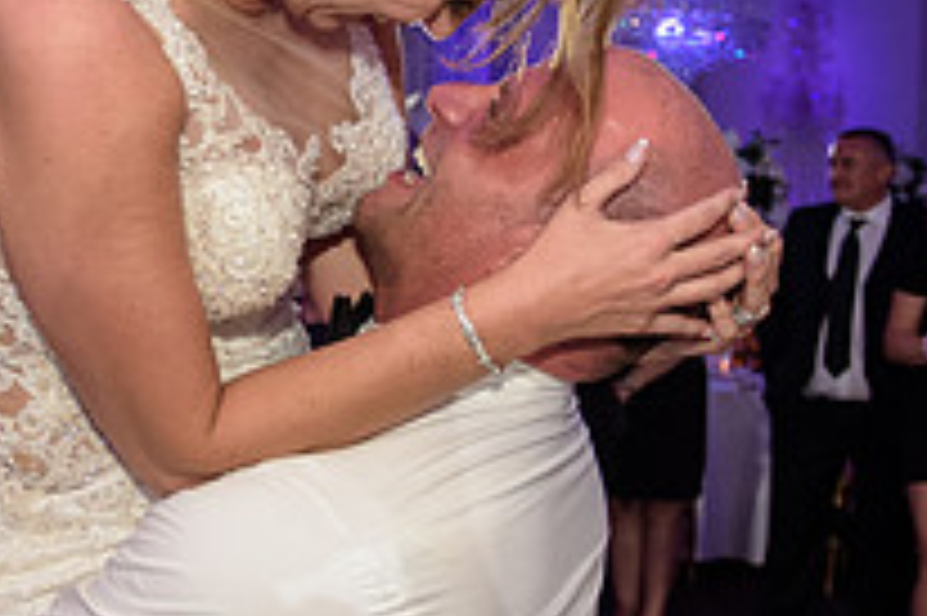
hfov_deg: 26.6
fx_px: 1955
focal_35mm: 76
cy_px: 164
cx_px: 378
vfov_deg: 17.8
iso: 1600
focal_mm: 27
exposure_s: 1/125
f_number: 3.2
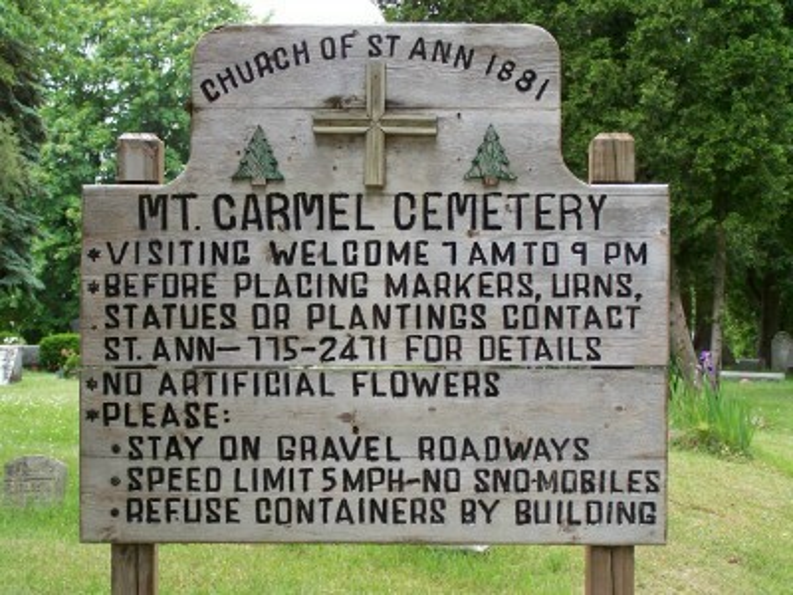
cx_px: 396
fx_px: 1581
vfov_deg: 21.3
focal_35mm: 69
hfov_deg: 28.2
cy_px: 298
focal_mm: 11.5
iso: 80
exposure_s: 1/180
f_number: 3.2
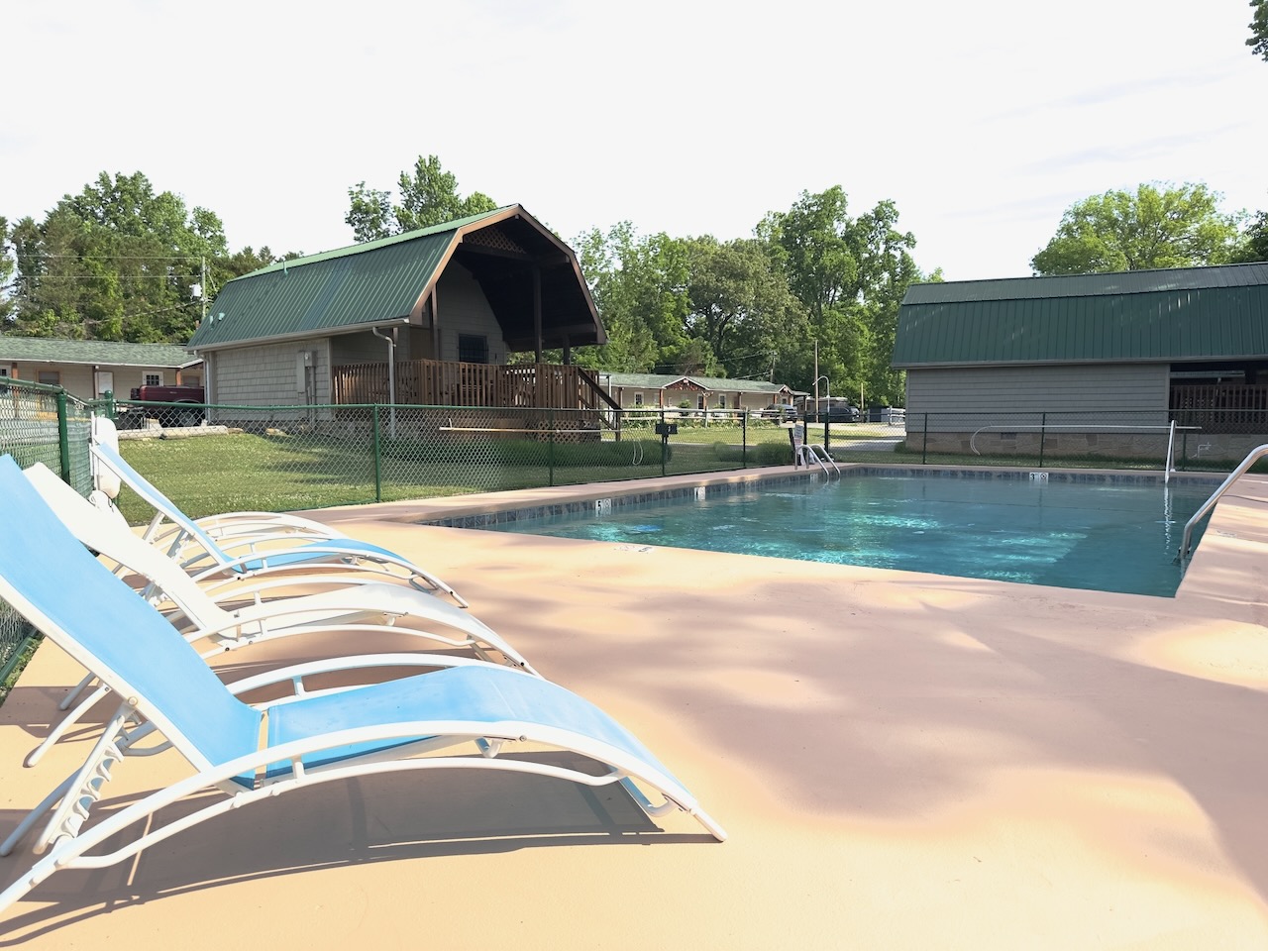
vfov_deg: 56.8
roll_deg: +0.2
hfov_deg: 71.6
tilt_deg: -4.2
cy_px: 476
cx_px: 634
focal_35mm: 24
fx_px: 879
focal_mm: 6.86
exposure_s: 1/5000
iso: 80
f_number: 1.78
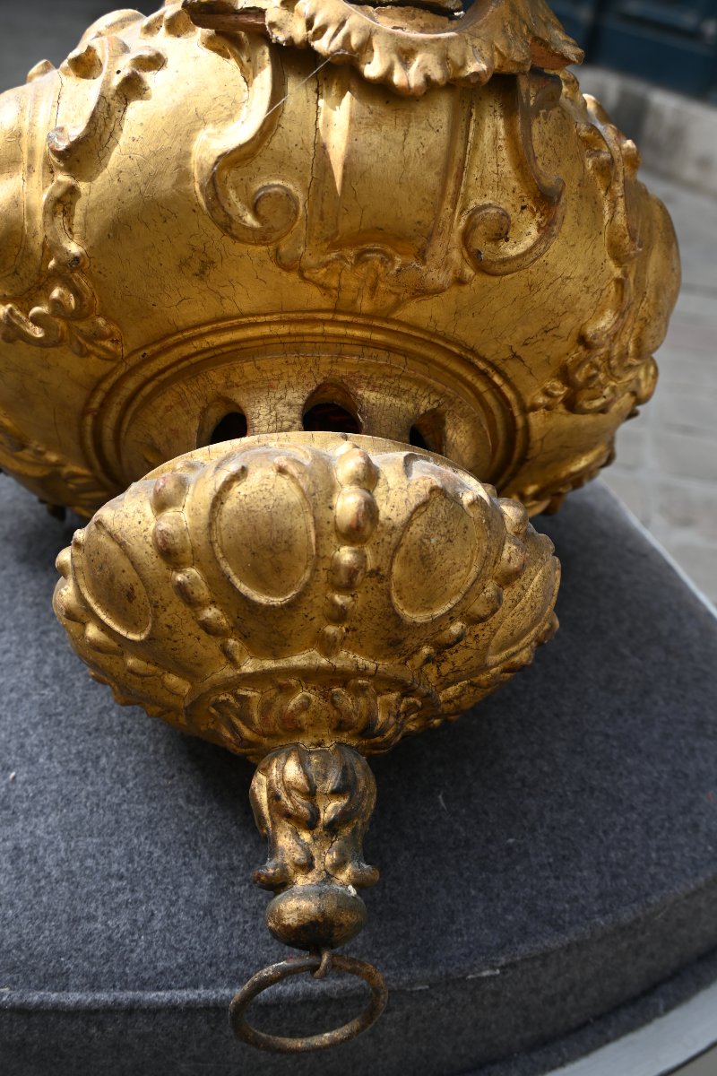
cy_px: 538
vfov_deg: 49.6
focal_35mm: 39
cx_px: 358
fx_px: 1165
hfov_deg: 34.2
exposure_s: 1/250
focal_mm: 26
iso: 140
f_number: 5.6
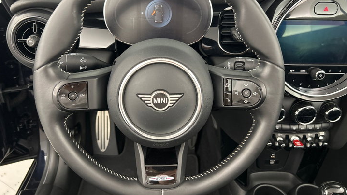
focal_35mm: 30
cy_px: 75
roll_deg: -1.2
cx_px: 167
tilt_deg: -30.1
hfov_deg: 64.3
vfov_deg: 38.7
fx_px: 276
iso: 400
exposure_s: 1/50
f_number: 1.5
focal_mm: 5.7
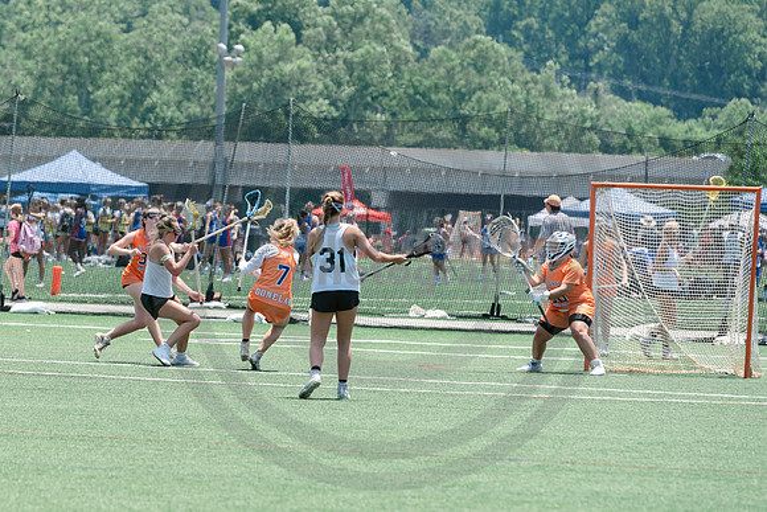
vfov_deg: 4.3
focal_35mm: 320
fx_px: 6816
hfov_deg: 6.4
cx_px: 154
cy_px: 256
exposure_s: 1/1600
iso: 400
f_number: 5
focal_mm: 200
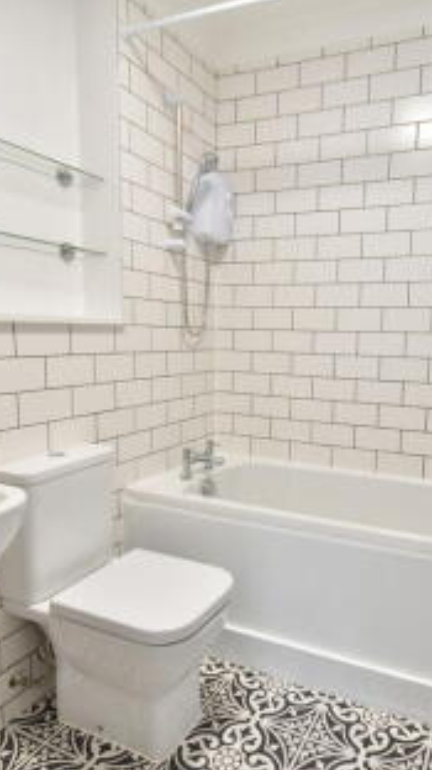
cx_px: 276
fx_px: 490
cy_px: 386
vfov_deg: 76.4
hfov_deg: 47.1
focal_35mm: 24
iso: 500
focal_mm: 10
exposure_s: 1/30
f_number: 3.5
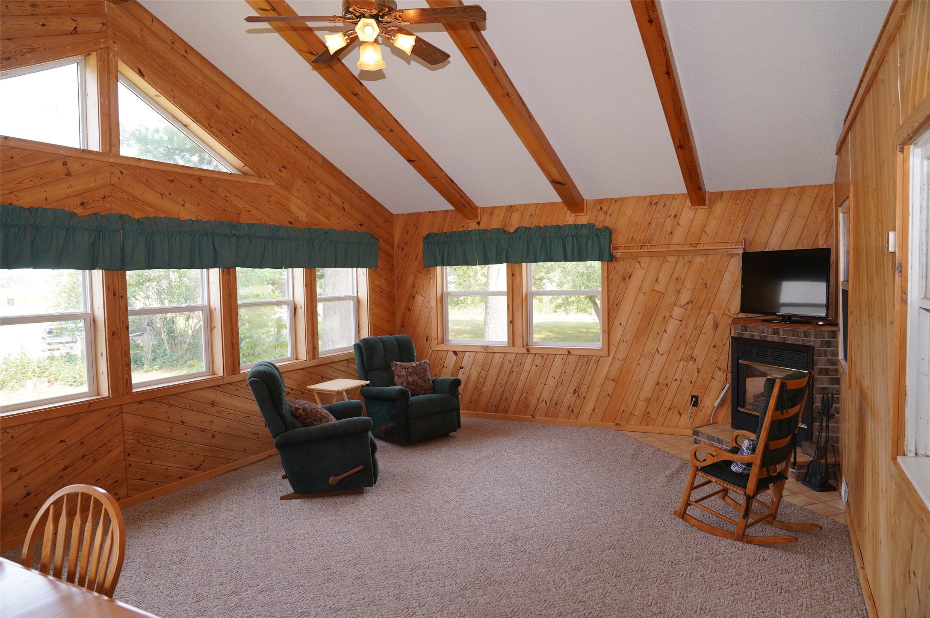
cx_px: 465
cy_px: 309
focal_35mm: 24
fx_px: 619
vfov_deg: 53.0
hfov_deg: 73.8
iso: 250
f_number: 4
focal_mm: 24
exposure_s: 1/60
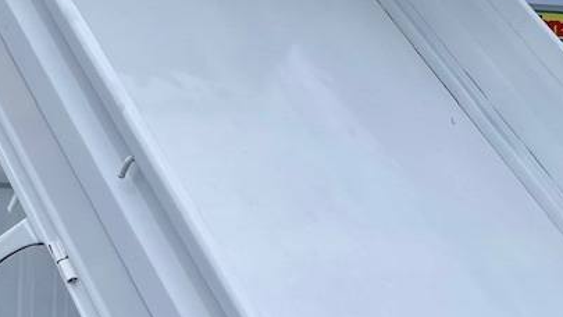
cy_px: 267
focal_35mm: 86
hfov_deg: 24.7
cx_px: 259
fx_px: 1284
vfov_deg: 14.0
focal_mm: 5.1
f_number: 1.6
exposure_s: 1/2083
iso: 32
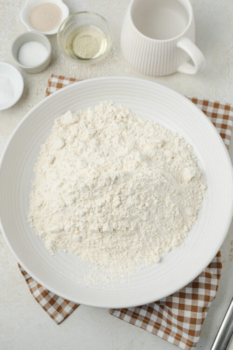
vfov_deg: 39.6
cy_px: 175
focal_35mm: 50
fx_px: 485
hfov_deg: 27.0
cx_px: 116
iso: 200
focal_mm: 50
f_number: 6.3
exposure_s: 1/25
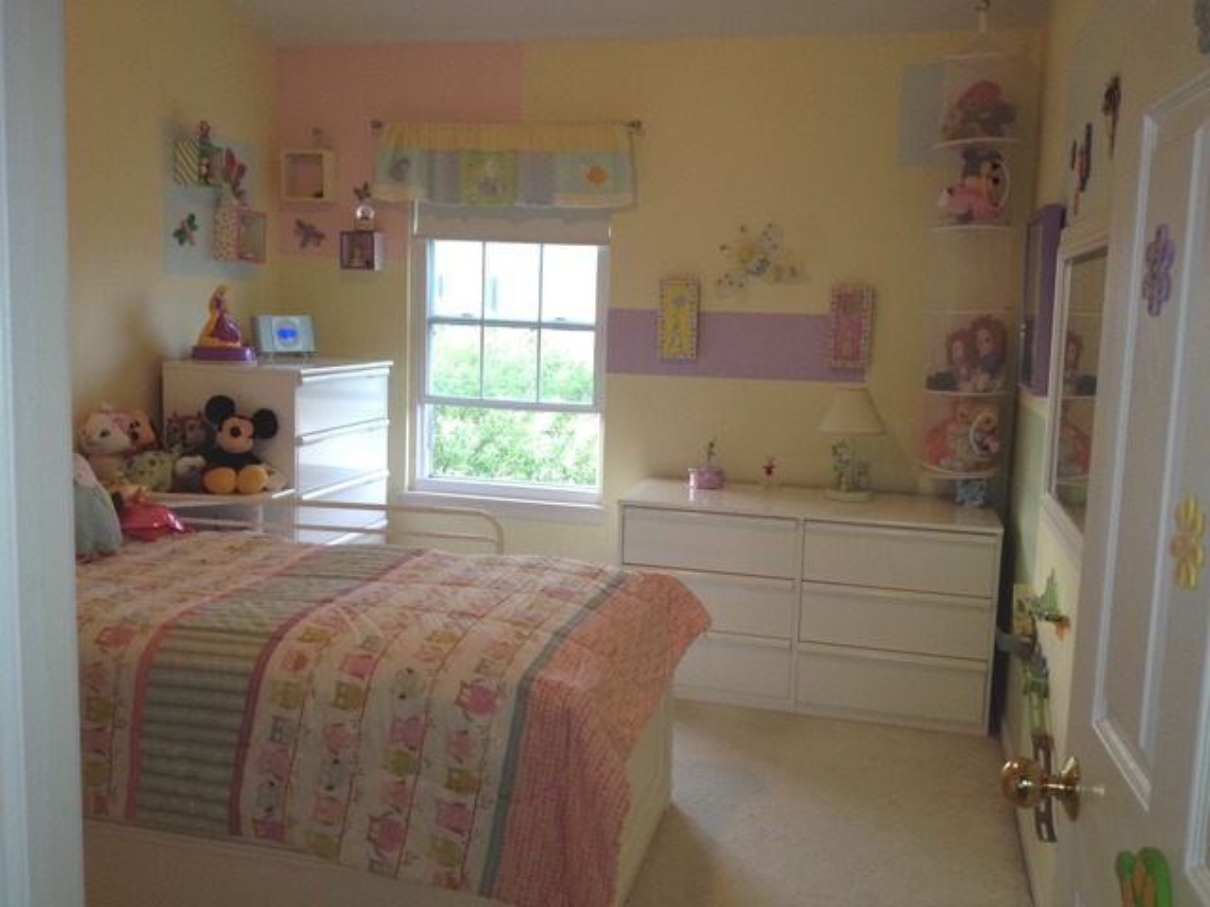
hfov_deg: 52.6
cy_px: 454
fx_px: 1223
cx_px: 605
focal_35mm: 35
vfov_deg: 40.7
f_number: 2.4
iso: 100
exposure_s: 1/20
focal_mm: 4.28
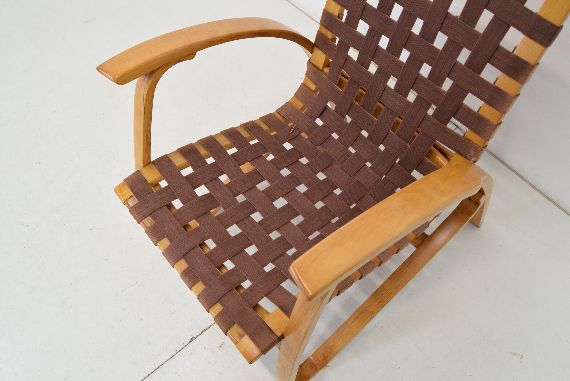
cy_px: 190
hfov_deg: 61.9
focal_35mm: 30
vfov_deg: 43.7
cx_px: 285
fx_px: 475
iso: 1600
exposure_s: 1/160
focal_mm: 20
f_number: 6.3
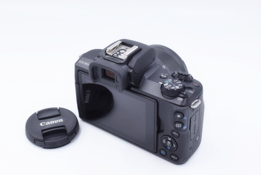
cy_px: 75
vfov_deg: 22.3
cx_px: 107
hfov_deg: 32.8
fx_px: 443
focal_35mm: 61
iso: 400
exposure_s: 1/160
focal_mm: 28
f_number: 8
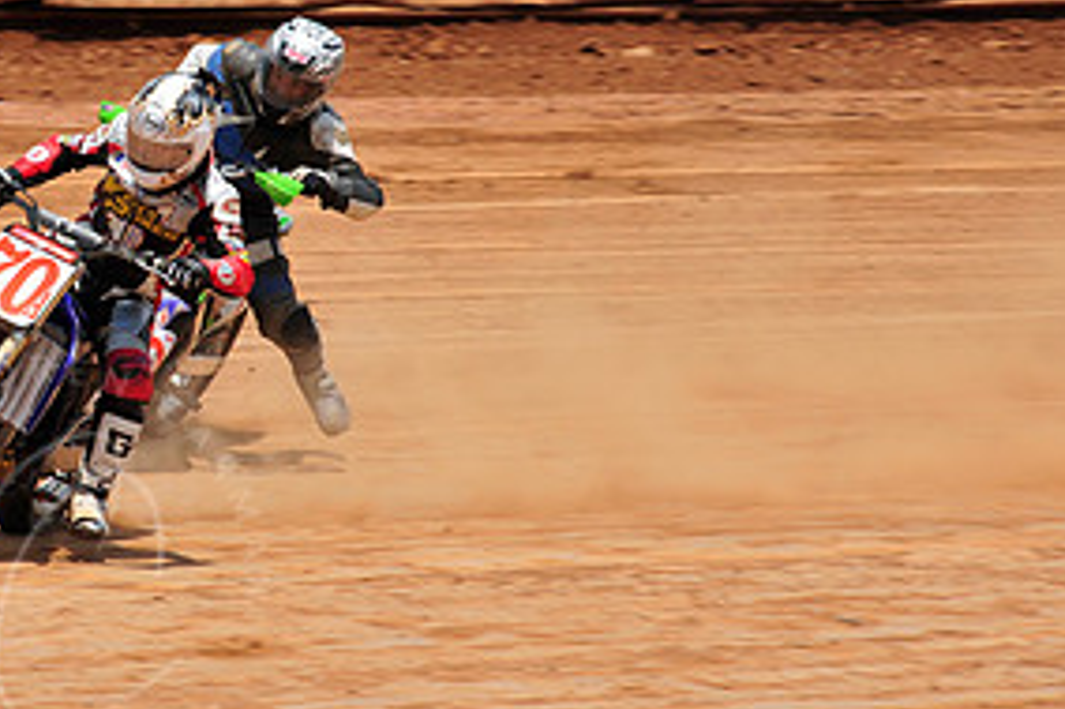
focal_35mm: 409
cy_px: 236
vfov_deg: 3.4
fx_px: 12092
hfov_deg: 5.0
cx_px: 41
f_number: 11
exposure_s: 1/400
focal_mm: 200
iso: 200
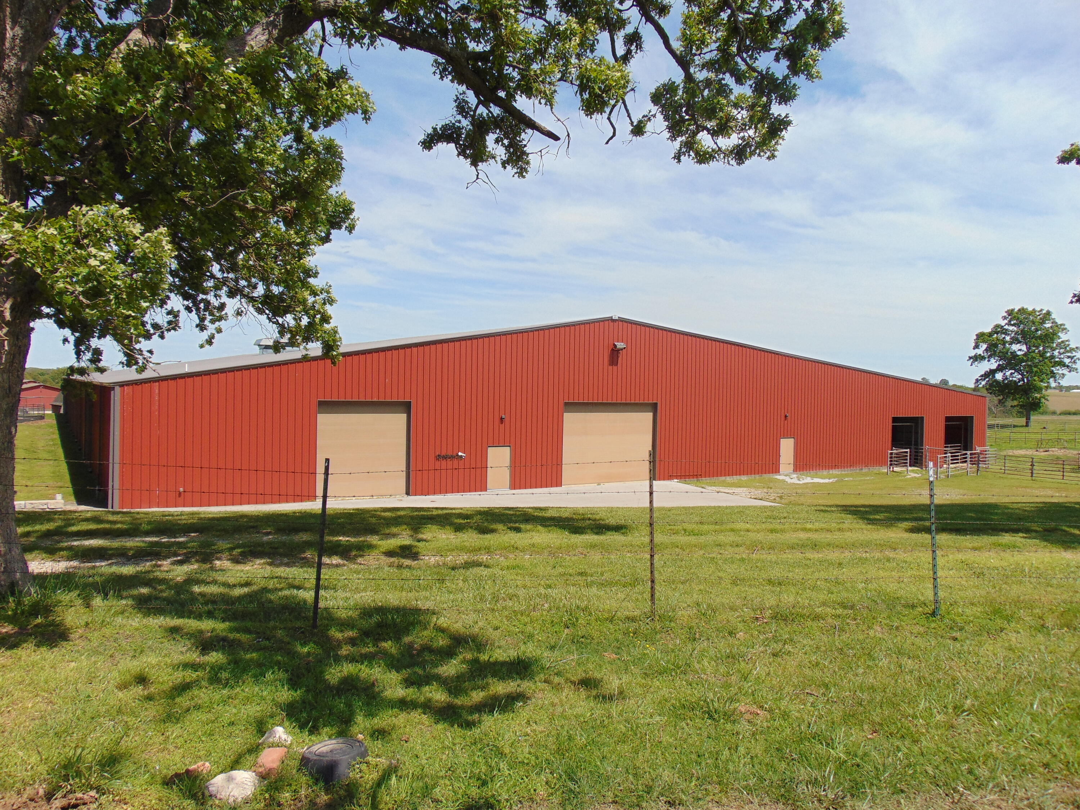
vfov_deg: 54.9
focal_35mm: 25
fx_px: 780
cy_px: 405
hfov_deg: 69.4
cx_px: 540
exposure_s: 1/250
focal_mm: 4.5
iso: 80
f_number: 7.7
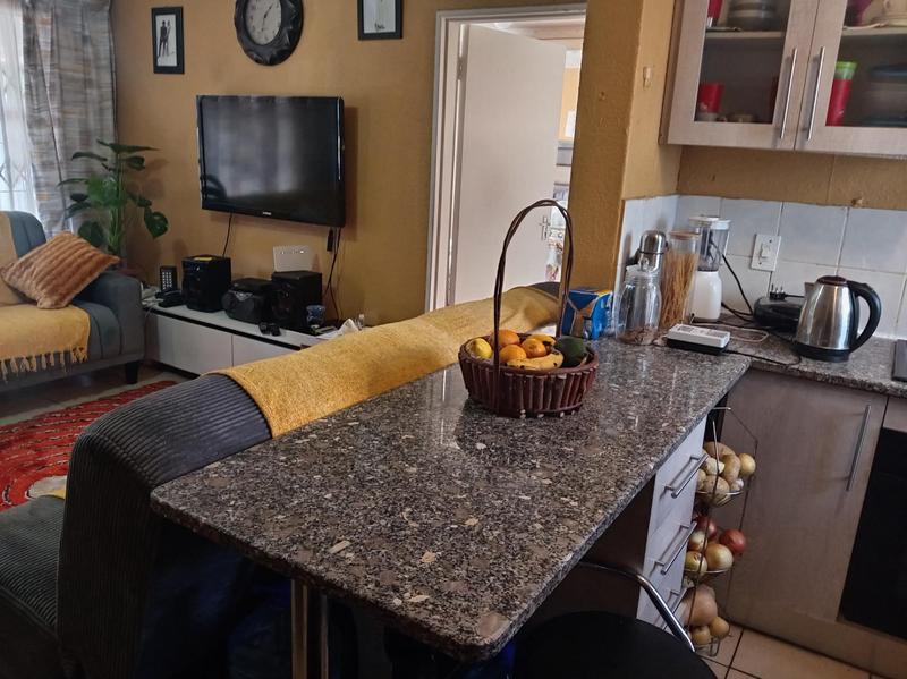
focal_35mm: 27
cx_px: 454
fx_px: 707
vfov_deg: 51.3
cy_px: 340
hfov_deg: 65.4
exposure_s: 1/20
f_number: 1.8
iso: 901
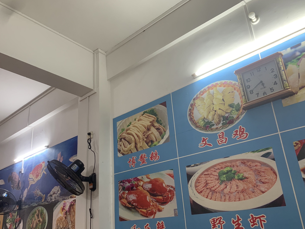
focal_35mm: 30
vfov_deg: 46.7
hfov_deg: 59.9
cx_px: 143
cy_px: 127
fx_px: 264
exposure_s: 1/61
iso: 100
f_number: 1.8
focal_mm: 4.25
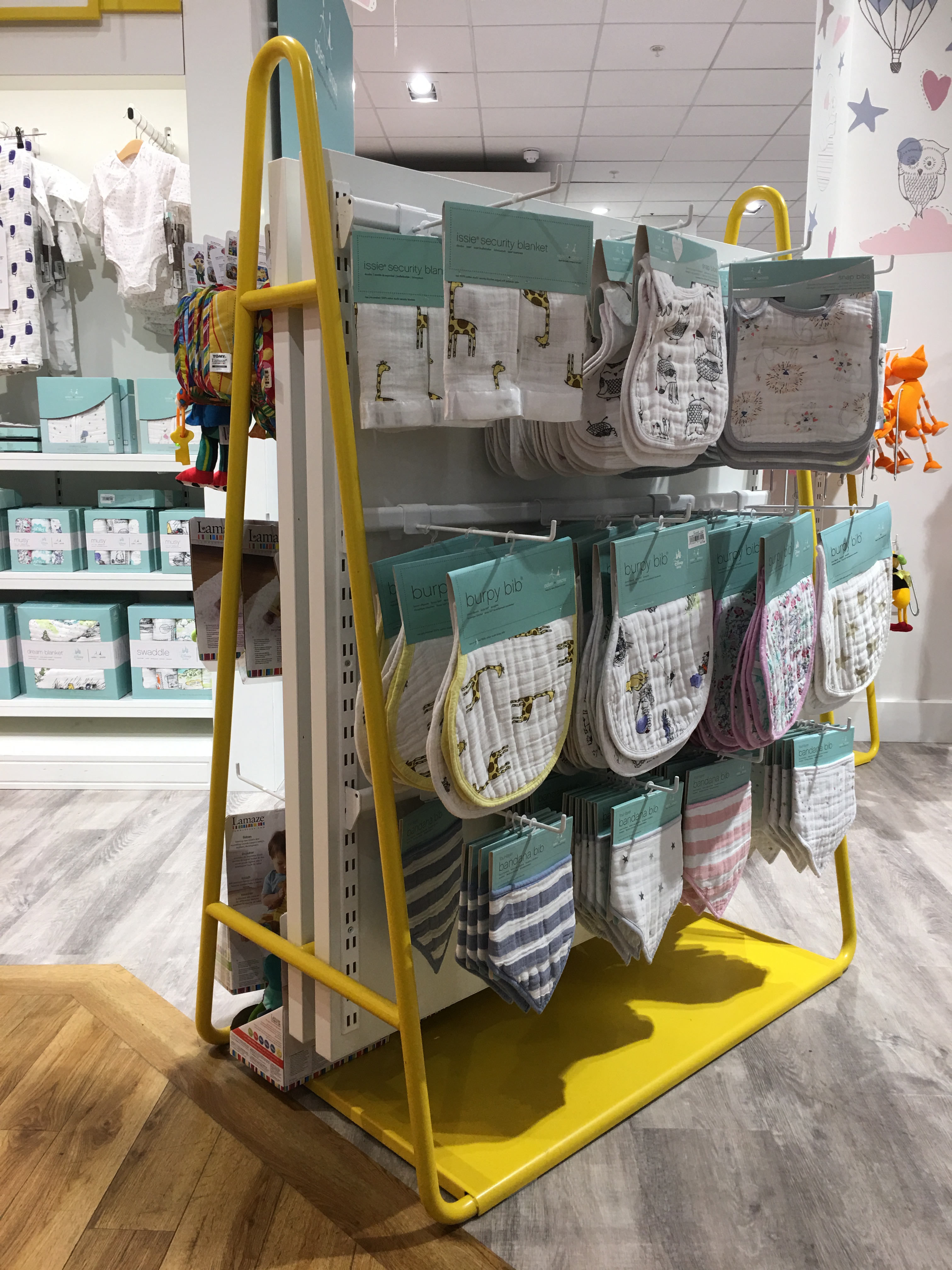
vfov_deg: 61.7
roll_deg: -0.1
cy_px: 635
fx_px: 1063
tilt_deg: -8.6
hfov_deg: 48.2
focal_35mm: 29
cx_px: 476
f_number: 2.2
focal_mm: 4.15
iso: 40
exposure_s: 1/33
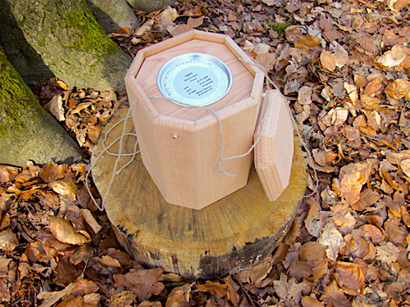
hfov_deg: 51.4
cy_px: 154
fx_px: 426
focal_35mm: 36
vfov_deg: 39.7
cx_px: 205
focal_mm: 6
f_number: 2.7
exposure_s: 1/230
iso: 80
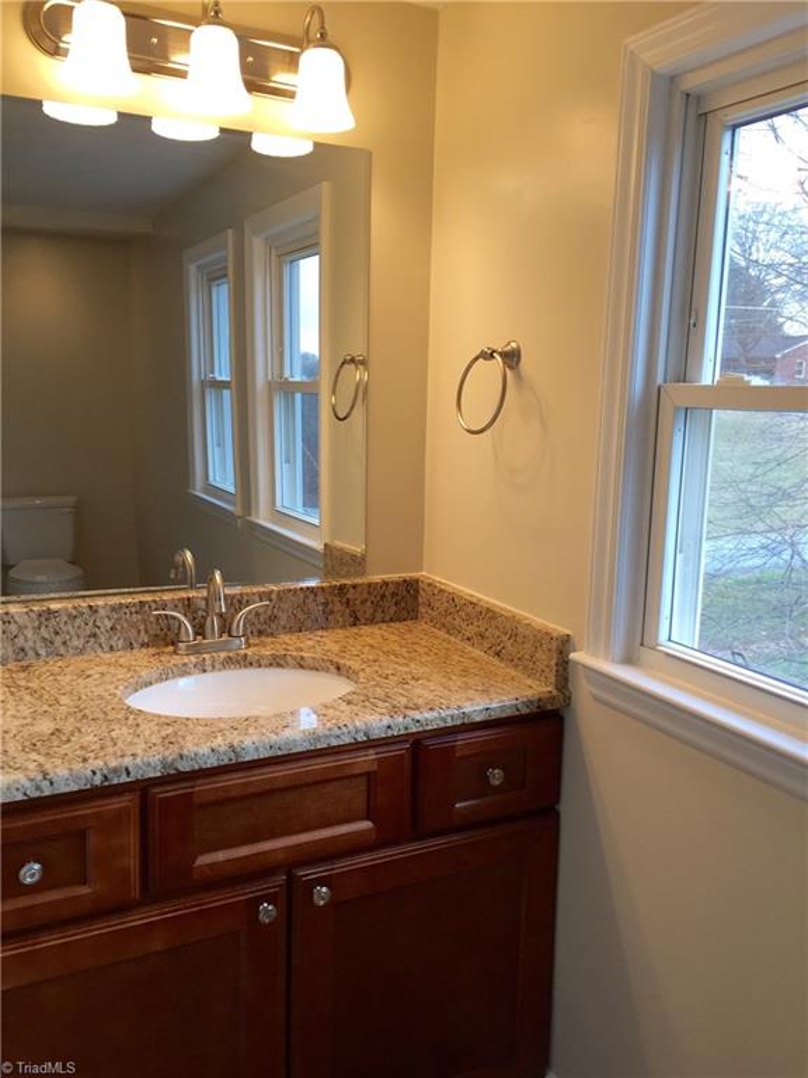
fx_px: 903
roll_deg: -1.9
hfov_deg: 48.2
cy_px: 539
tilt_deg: -9.1
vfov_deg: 61.7
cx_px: 404
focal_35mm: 29
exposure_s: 1/60
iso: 40
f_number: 2.2
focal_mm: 4.15
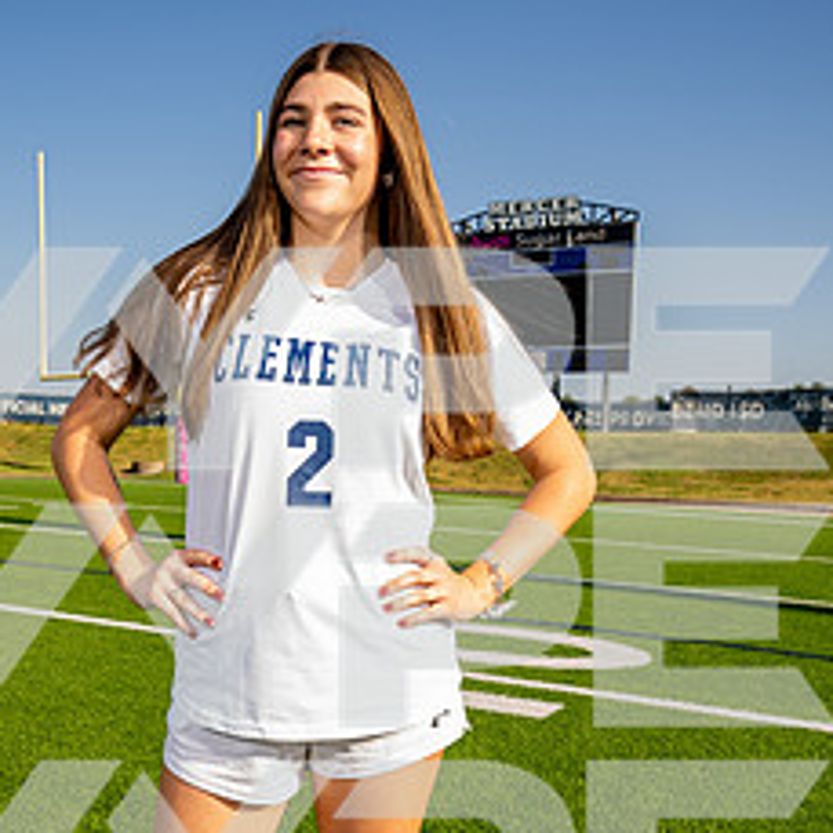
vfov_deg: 40.7
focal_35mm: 40
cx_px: 298
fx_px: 1089
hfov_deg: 41.5
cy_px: 618
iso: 50
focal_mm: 24
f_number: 7.1
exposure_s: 1/125
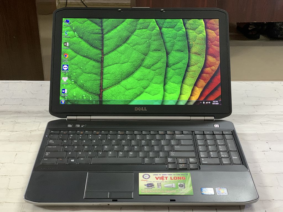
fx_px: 425
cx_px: 142
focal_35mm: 52
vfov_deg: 28.0
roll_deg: -0.7
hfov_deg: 36.8
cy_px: 106
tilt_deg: -30.5
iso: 320
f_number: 2.4
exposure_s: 1/33
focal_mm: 6
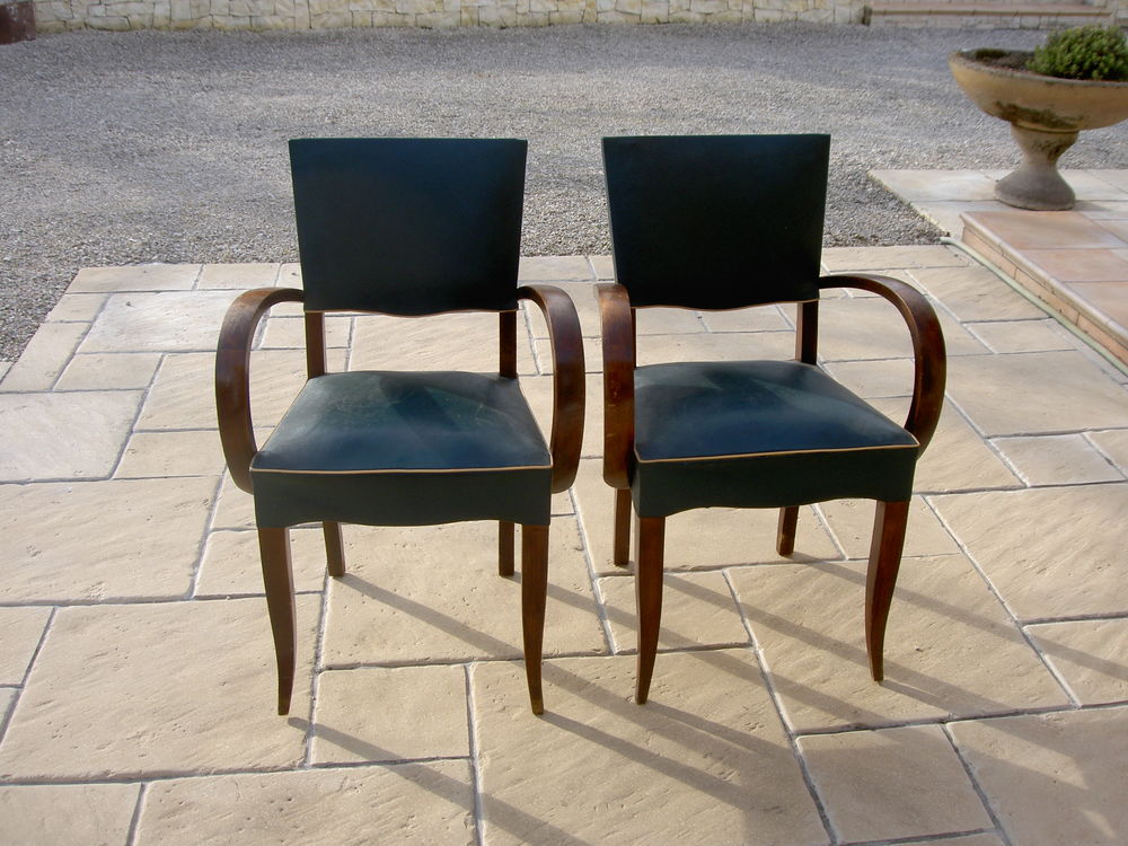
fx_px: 1271
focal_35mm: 39
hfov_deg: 47.9
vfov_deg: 36.8
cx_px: 564
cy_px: 423
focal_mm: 8
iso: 50
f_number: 4.7
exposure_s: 1/100
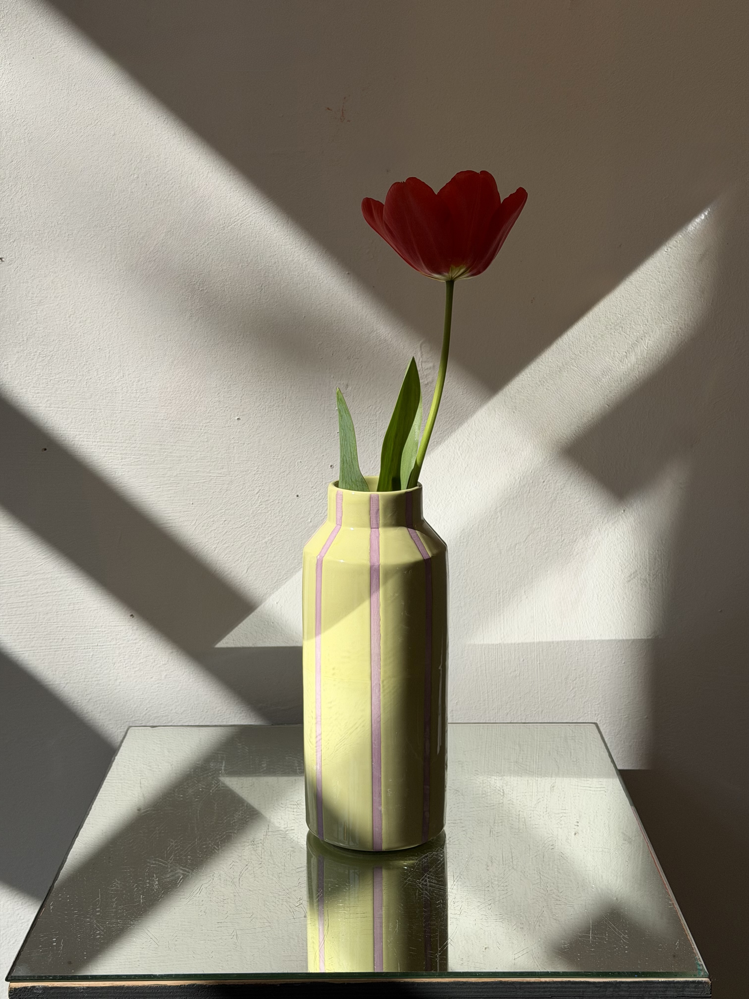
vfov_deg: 39.7
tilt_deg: -9.4
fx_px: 1385
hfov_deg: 30.3
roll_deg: +2.1
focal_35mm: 48
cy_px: 500
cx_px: 374
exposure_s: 1/5587
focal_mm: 6.76
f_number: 1.78
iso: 64
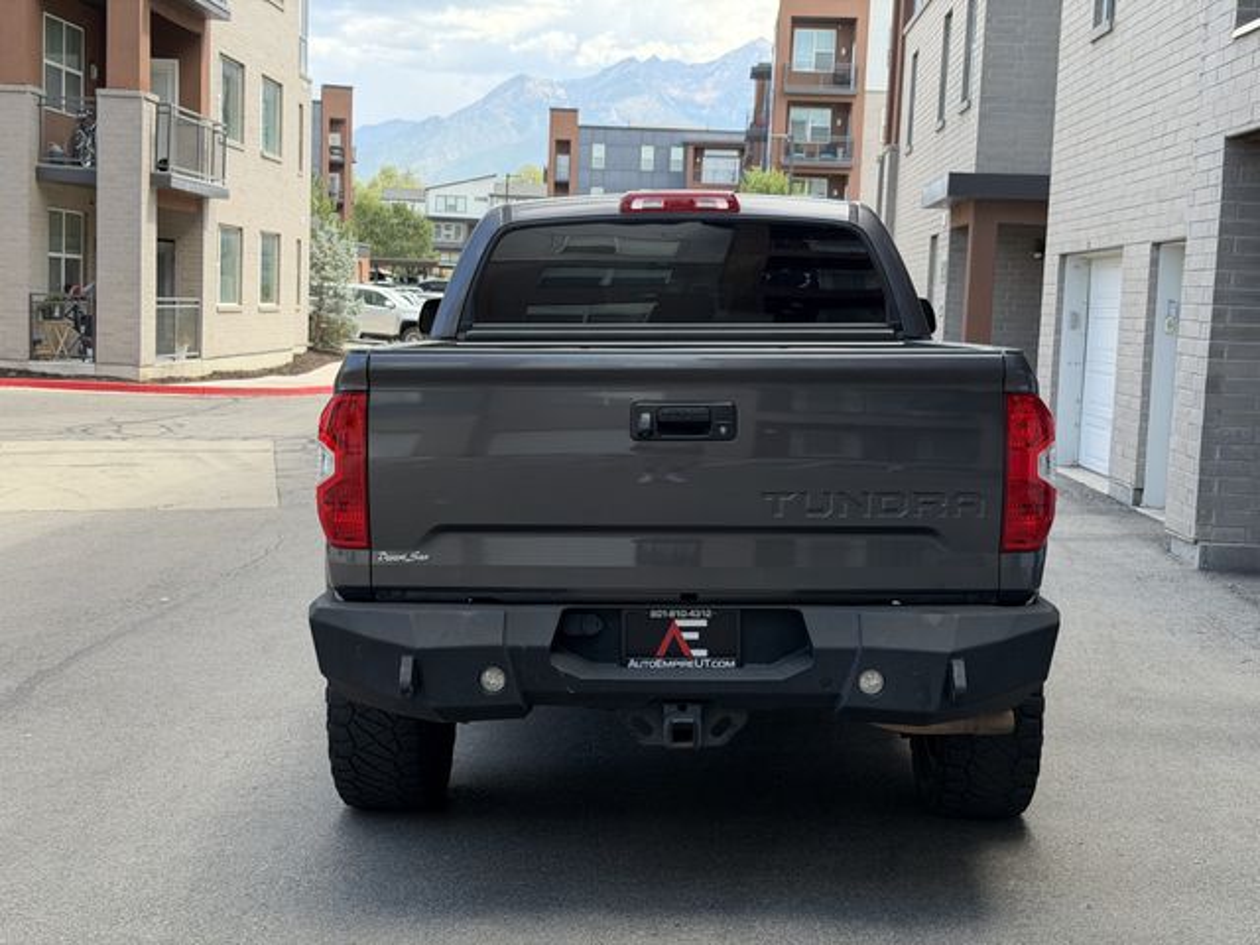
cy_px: 472
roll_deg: -2.0
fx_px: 1747
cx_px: 630
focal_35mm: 48
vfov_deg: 30.3
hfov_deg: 39.7
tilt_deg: -4.8
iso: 80
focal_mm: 6.76
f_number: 1.78
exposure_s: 1/620
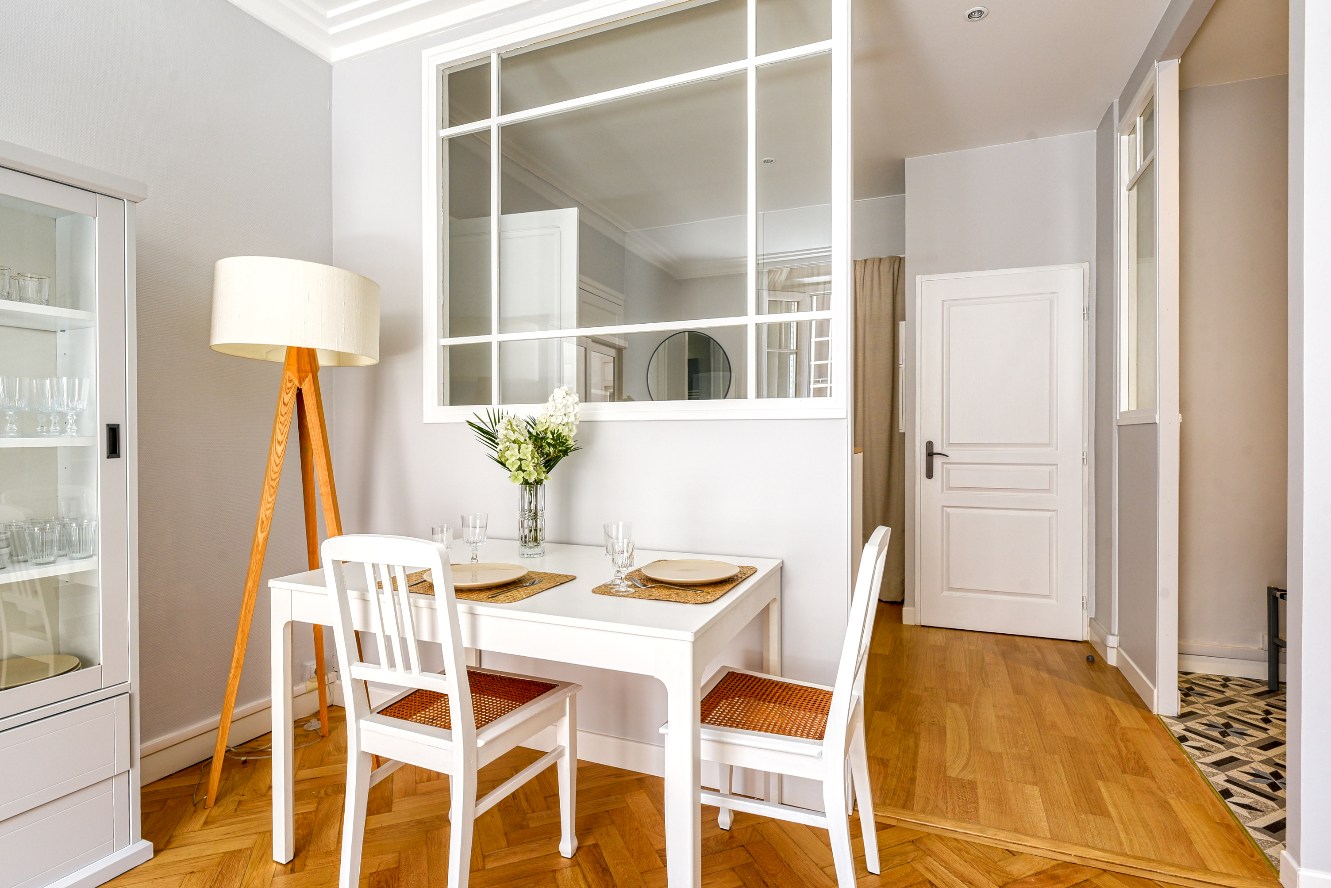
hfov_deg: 93.3
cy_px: 444
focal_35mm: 17
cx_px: 666
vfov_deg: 70.5
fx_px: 629
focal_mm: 17
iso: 400
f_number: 8
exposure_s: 1/200
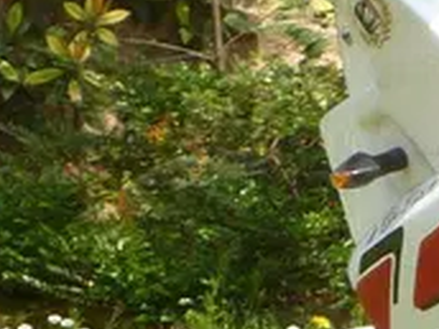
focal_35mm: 349
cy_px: 497
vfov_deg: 4.2
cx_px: 1269
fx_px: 4426
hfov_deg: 5.4
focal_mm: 9
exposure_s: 1/200
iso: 100
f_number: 3.9
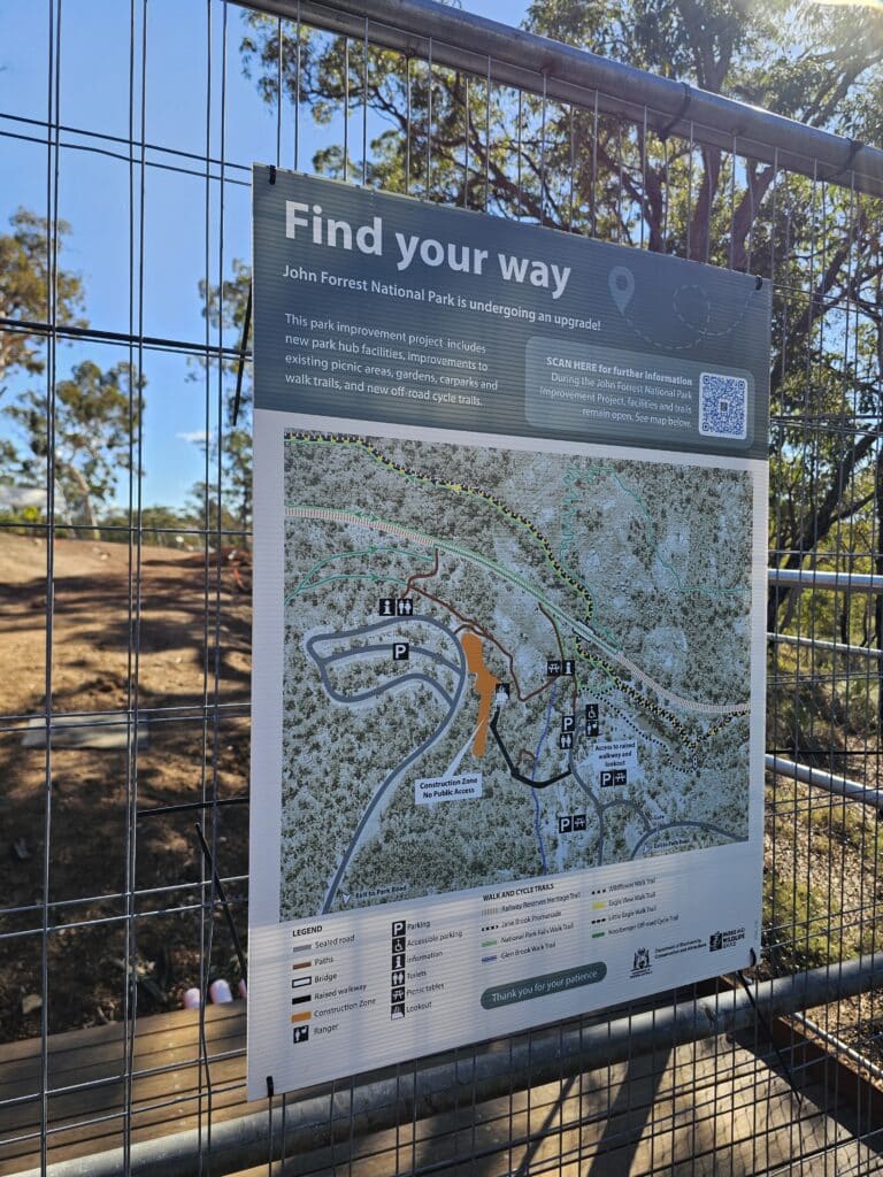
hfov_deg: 58.9
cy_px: 588
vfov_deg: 73.9
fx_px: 782
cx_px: 442
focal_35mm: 23
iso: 10
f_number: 1.7
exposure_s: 1/303
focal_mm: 6.3
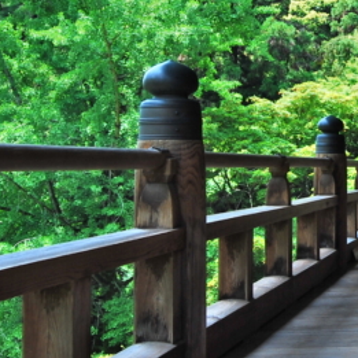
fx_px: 1053
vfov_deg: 19.2
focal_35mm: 90
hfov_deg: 18.4
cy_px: 96
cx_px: 420
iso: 100
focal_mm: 18
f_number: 7.1
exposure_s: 1/80
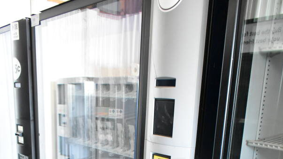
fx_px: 323
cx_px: 143
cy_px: 195
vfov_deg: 24.8
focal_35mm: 43
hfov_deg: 47.4
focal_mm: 18
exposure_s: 1/30
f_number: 3.5
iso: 4500
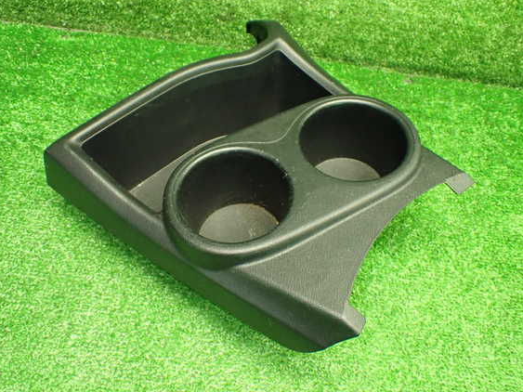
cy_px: 192
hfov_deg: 56.8
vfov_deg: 44.1
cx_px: 246
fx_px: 483
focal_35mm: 32
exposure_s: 1/50
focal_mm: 5.4
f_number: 2.3
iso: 800
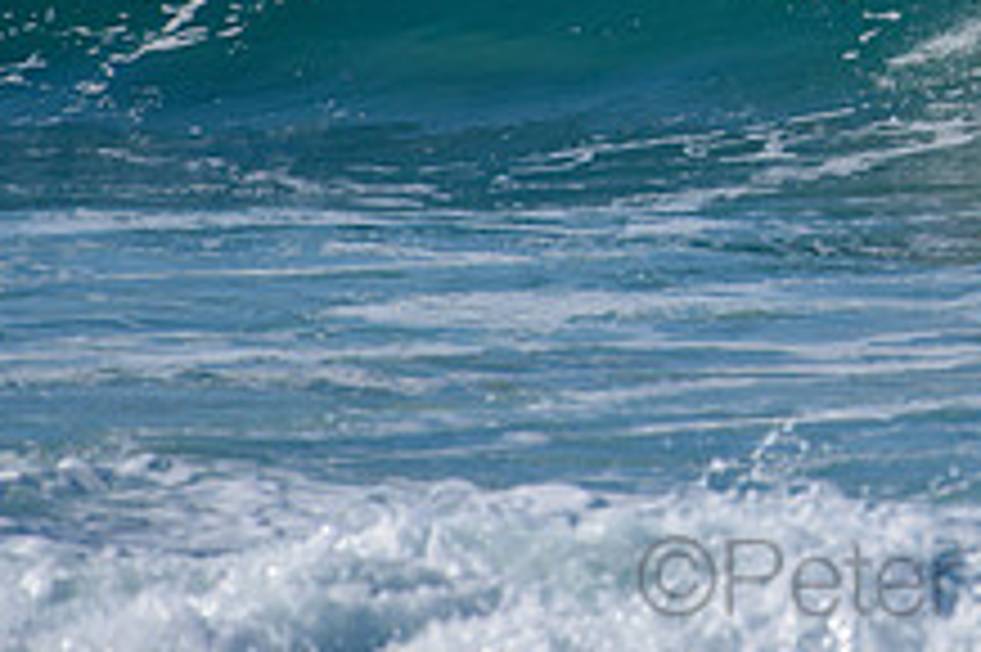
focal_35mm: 1330
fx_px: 36214
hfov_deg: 1.6
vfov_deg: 1.0
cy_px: -169
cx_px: 986
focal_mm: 500
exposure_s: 1/1600
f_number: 5.6
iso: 100
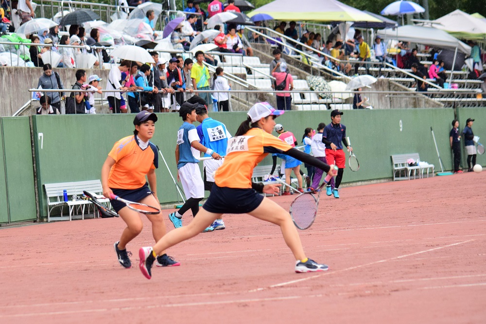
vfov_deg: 8.3
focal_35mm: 165
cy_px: 162
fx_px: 2227
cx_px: 243
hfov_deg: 12.5
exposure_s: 1/2000
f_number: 4.8
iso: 1000
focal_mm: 110
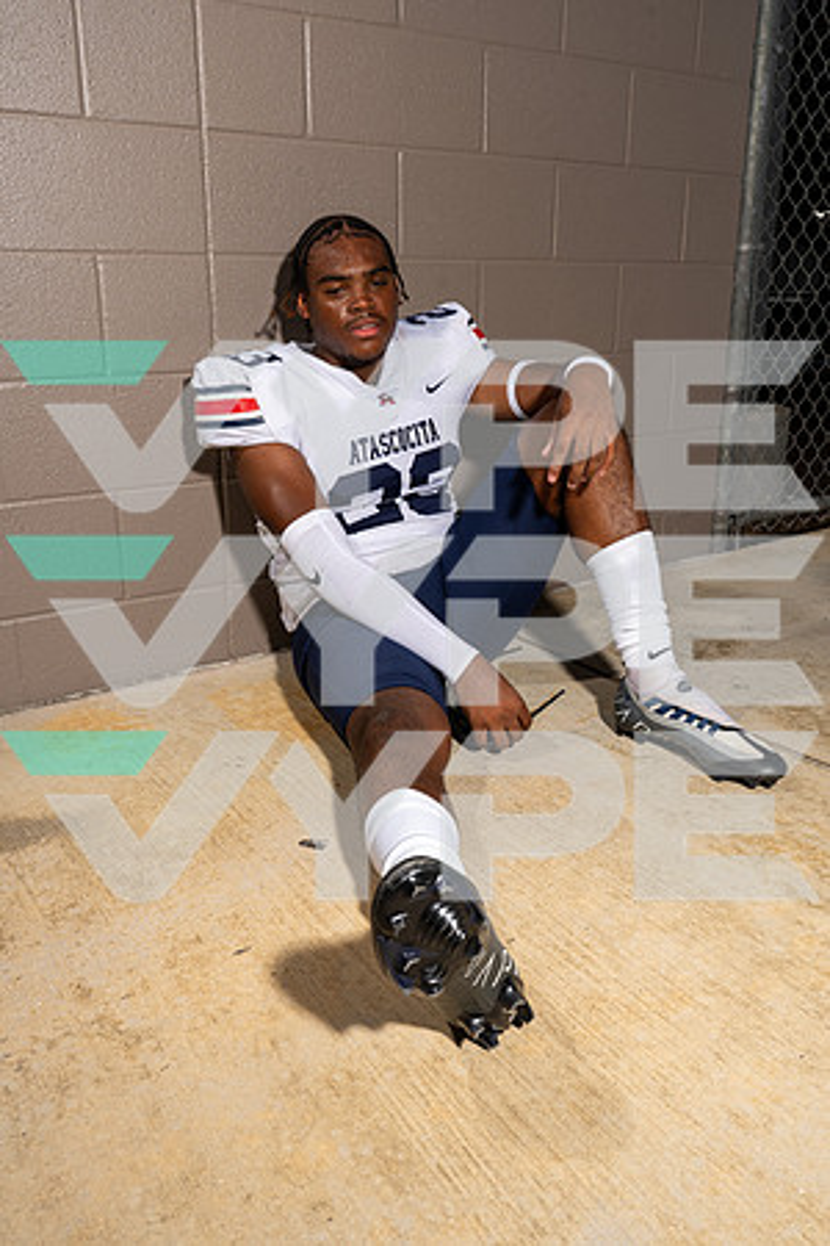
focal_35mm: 30
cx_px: 415
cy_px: 623
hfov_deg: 43.6
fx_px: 1037
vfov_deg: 61.9
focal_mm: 30
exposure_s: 1/250
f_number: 10
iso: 160
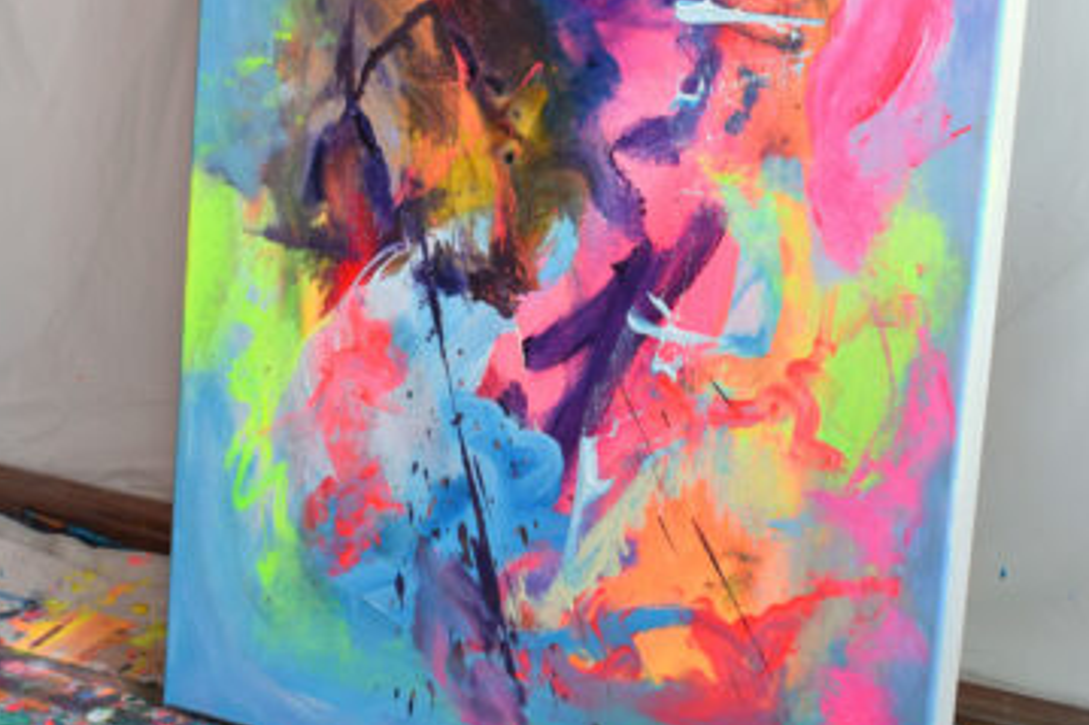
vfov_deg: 16.6
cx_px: 625
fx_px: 2479
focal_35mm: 82
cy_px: 241
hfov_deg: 24.7
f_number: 6.3
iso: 100
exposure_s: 1/5
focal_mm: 28
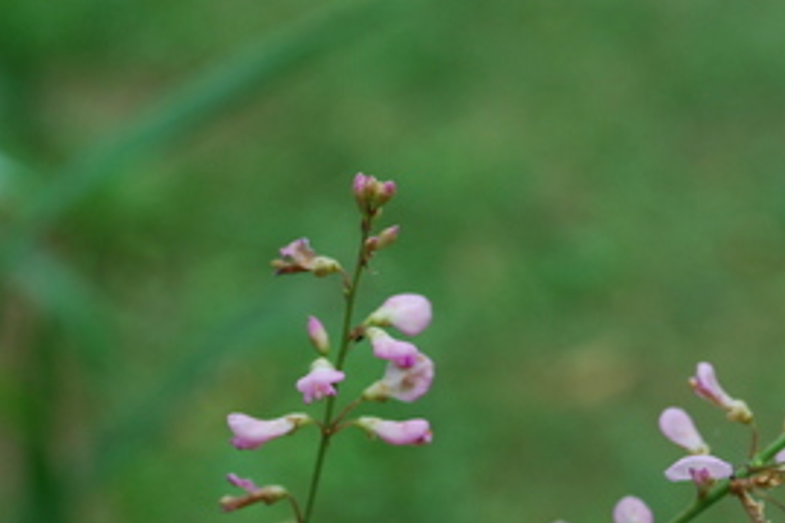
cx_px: 686
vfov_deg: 12.2
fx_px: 2441
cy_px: 415
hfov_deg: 18.0
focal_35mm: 112
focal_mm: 34
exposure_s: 1/60
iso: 250
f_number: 5
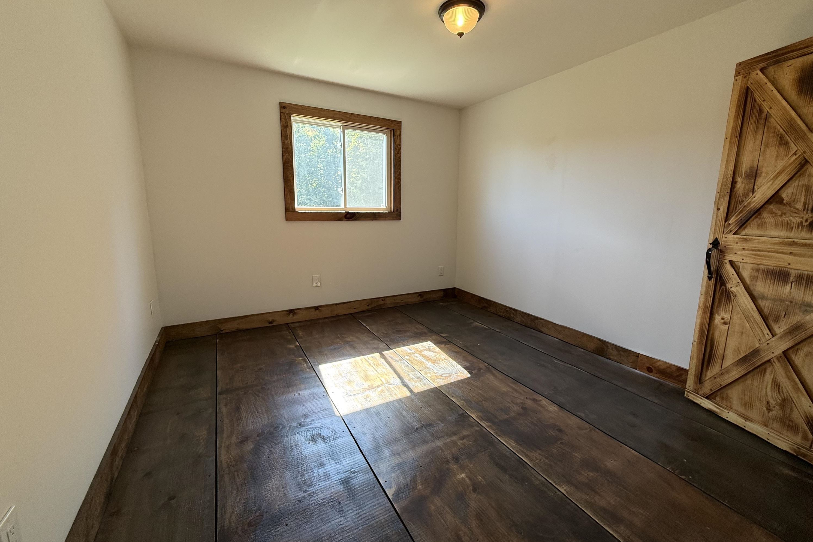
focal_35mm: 15
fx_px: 339
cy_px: 262
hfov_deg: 100.4
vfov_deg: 77.3
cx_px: 414
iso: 100
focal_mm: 2.22
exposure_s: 1/120
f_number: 2.2
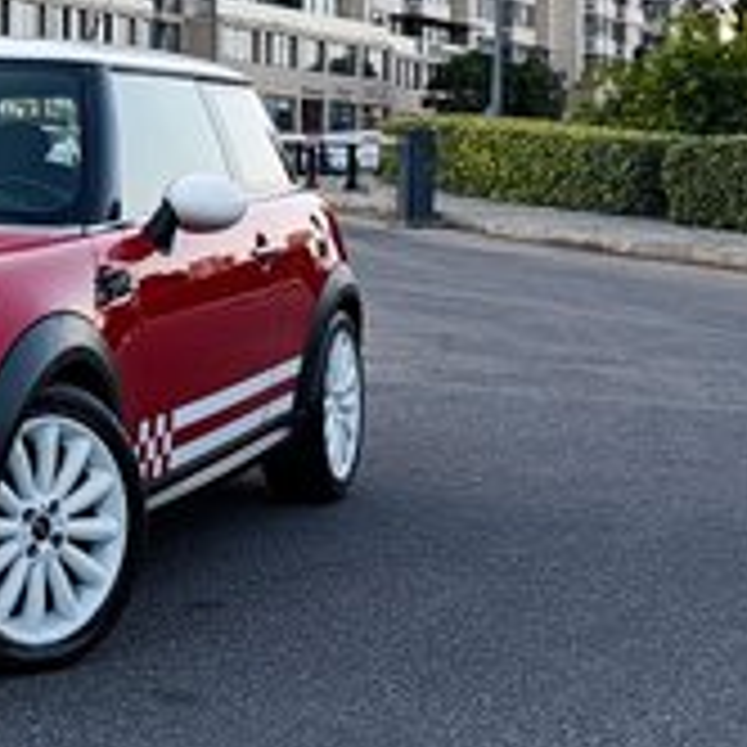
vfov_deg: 21.2
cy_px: 198
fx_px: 1978
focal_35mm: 81
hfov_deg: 20.2
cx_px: -130
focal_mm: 6.11
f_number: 1.65
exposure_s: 1/112
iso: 50
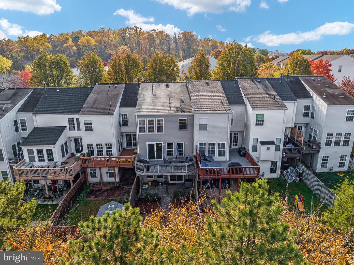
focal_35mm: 24
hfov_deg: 71.6
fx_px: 245
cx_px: 177
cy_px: 132
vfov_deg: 56.8
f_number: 4
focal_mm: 12.29
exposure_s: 1/160
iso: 100
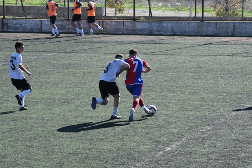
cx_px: 126
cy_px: 84
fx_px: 1281
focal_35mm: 183
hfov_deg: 11.2
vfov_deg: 7.5
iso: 6400
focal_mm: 122
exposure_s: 1/3200
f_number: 14
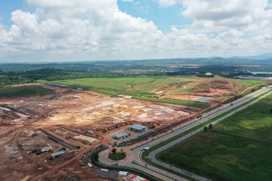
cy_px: 90
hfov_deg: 65.5
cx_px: 136
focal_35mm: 28
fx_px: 212
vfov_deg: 46.4
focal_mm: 10.26
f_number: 4.5
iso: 100
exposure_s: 1/1000
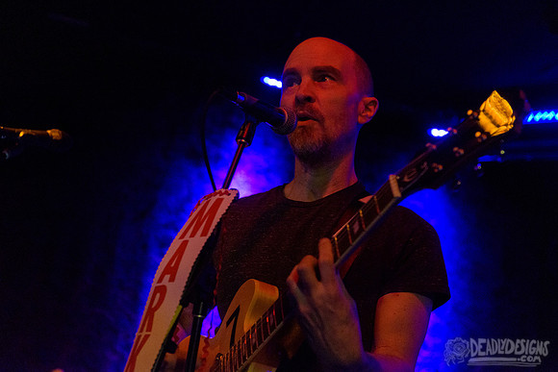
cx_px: 279
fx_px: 911
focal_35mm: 59
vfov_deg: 23.1
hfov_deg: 34.0
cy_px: 173
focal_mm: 55
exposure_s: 1/100
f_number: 3.2
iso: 4000
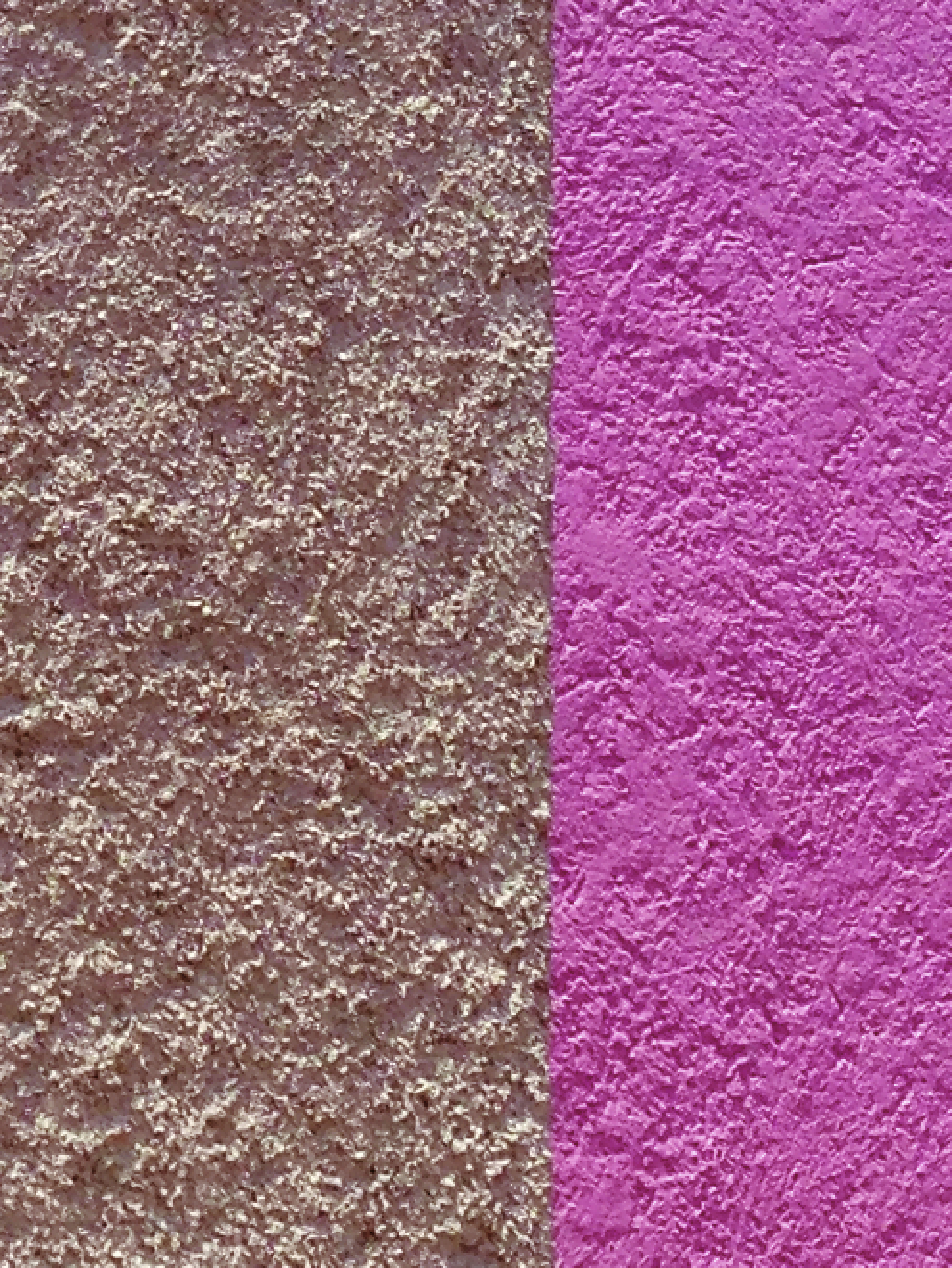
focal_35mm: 163
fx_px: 5975
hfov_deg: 8.9
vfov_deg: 12.1
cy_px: 253
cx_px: -447
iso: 50
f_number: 2.4
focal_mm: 4.13
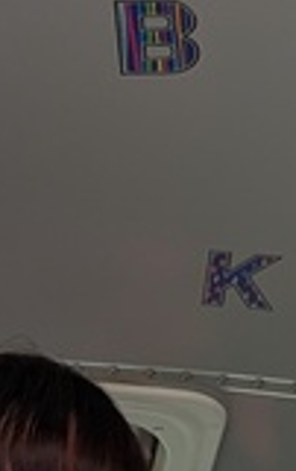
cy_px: 834
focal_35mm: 162
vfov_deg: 11.9
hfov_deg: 8.0
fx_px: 2085
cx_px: -107
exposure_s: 1/907
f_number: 1.68
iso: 23
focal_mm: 6.9
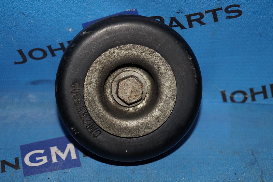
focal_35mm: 82
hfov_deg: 24.6
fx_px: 625
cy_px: 91
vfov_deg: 16.5
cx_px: 136
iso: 200
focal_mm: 55
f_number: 5.6
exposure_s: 1/60
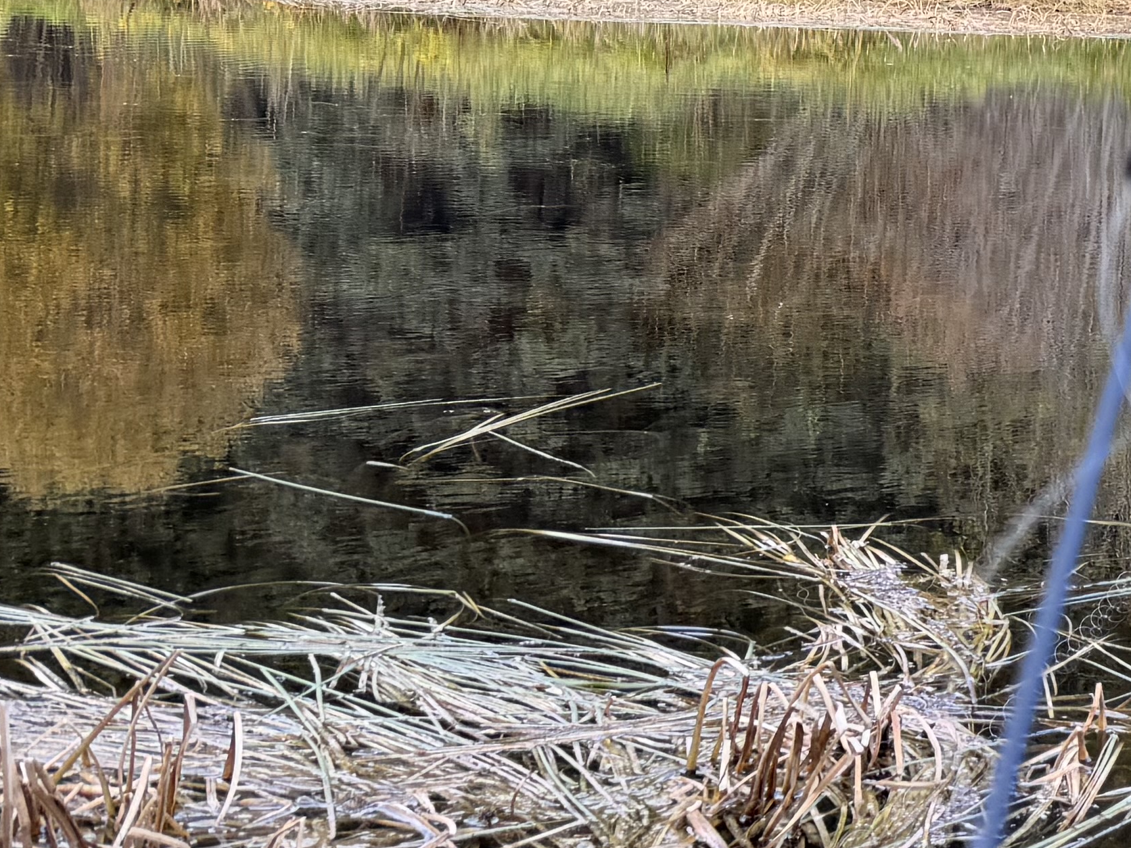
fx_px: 2679
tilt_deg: -3.0
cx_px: 1913
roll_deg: -4.1
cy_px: 60
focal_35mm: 82
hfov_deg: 19.3
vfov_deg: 17.7
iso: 80
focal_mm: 6.76
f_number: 1.78
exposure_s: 1/169
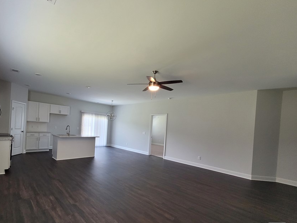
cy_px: 128
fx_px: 137
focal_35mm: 16
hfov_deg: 93.1
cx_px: 117
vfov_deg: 77.6
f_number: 2.2
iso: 125
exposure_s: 1/60
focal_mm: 1.74
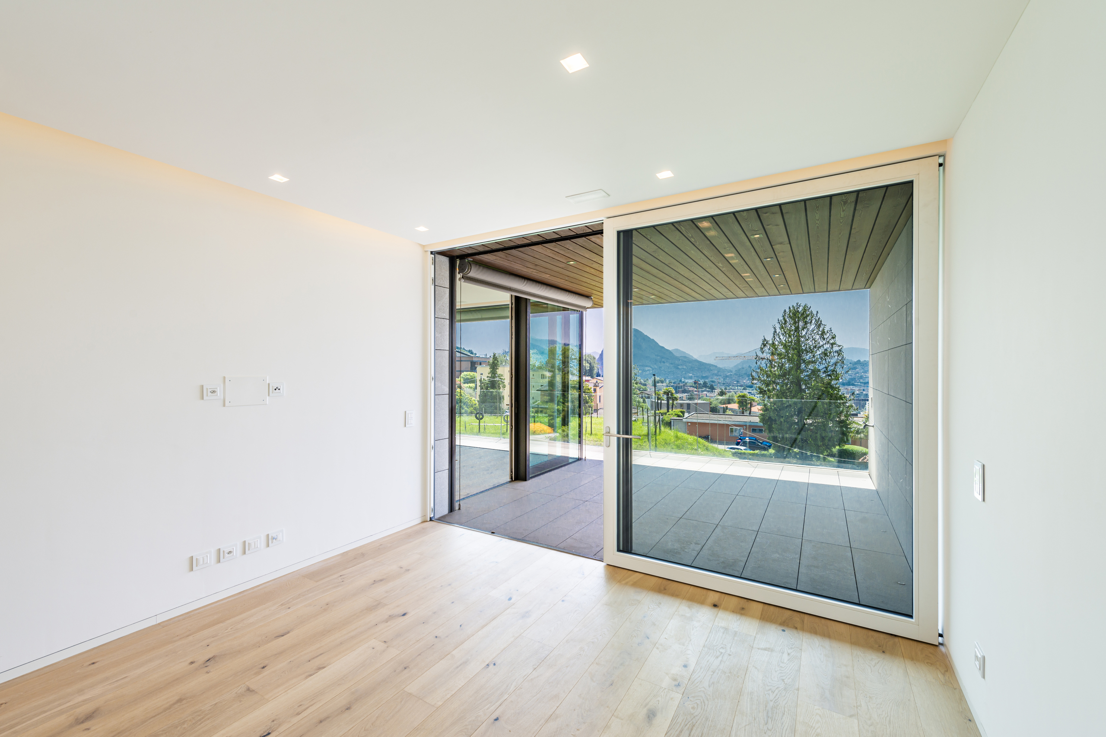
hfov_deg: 104.3
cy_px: 368
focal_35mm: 14
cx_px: 553
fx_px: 430
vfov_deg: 81.2
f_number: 9
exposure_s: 1/8
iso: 100
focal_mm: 14
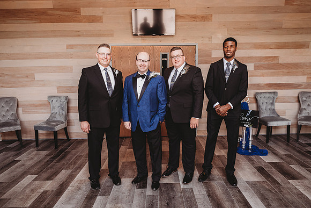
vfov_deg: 51.3
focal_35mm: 25
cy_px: 104
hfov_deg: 71.5
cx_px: 159
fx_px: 216
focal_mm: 24
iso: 500
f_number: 2.8
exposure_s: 1/250
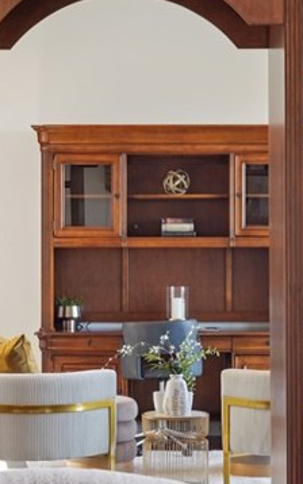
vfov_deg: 20.4
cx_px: 149
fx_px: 1347
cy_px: 268
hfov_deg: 12.8
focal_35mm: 102
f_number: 9
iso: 800
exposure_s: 1/20
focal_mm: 35
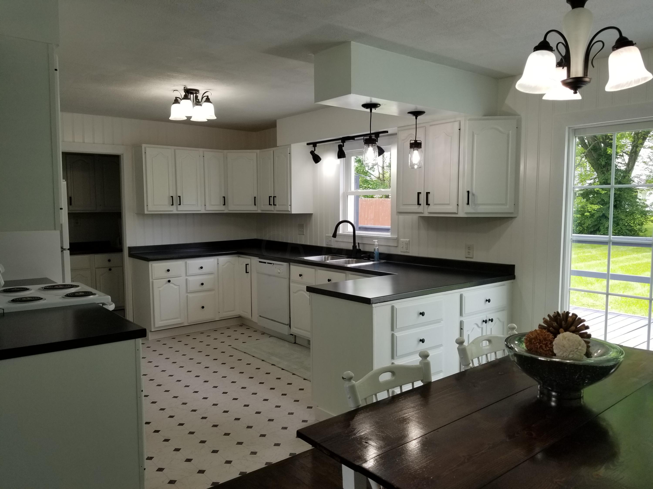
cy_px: 244
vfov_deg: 53.1
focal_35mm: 26
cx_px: 326
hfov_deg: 67.3
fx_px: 490
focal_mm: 4.3
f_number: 1.7
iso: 50
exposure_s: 1/146
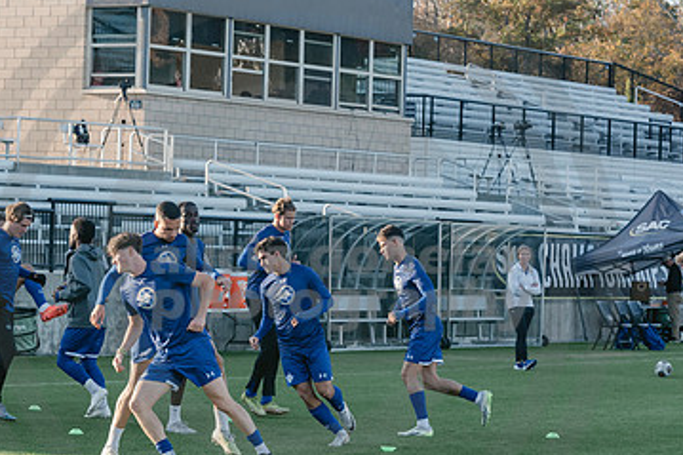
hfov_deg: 12.5
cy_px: 277
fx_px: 3129
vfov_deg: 8.3
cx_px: 283
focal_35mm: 165
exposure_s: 1/1000
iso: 1250
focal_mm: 102
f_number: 6.3
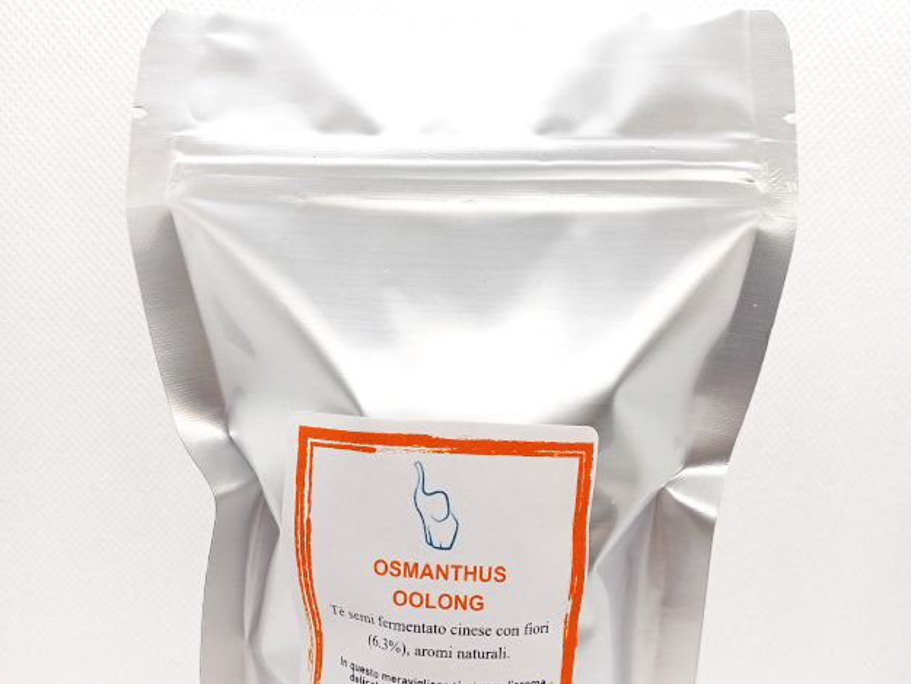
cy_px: 496
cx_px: 452
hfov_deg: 53.9
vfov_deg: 40.8
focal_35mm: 34
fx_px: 895
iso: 50
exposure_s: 1/195
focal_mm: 4.65
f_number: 1.8
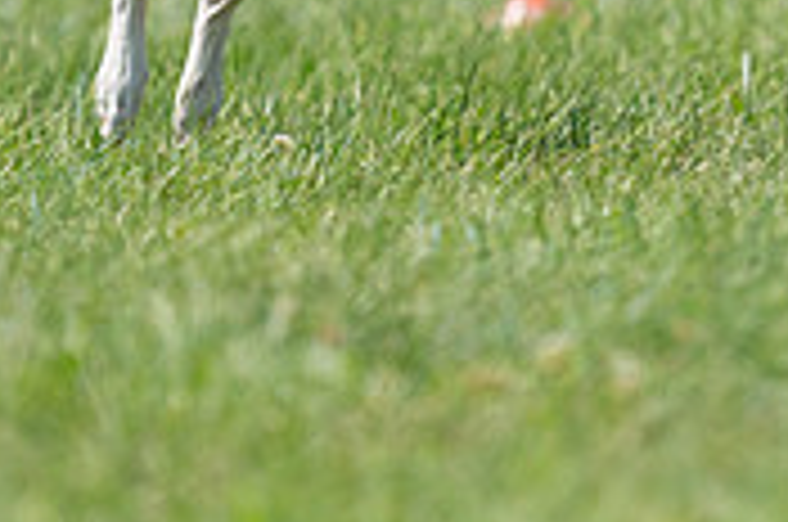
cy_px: -317
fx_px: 30501
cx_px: 644
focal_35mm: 1396
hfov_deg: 1.5
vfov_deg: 1.0
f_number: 6.3
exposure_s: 1/4000
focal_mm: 400
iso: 800
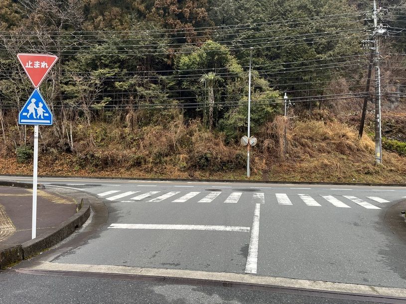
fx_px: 305
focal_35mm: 26
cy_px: 152
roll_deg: -0.4
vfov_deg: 53.1
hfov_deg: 67.3
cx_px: 203
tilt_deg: +1.4
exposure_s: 1/117
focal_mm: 5.1
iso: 125
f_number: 1.6
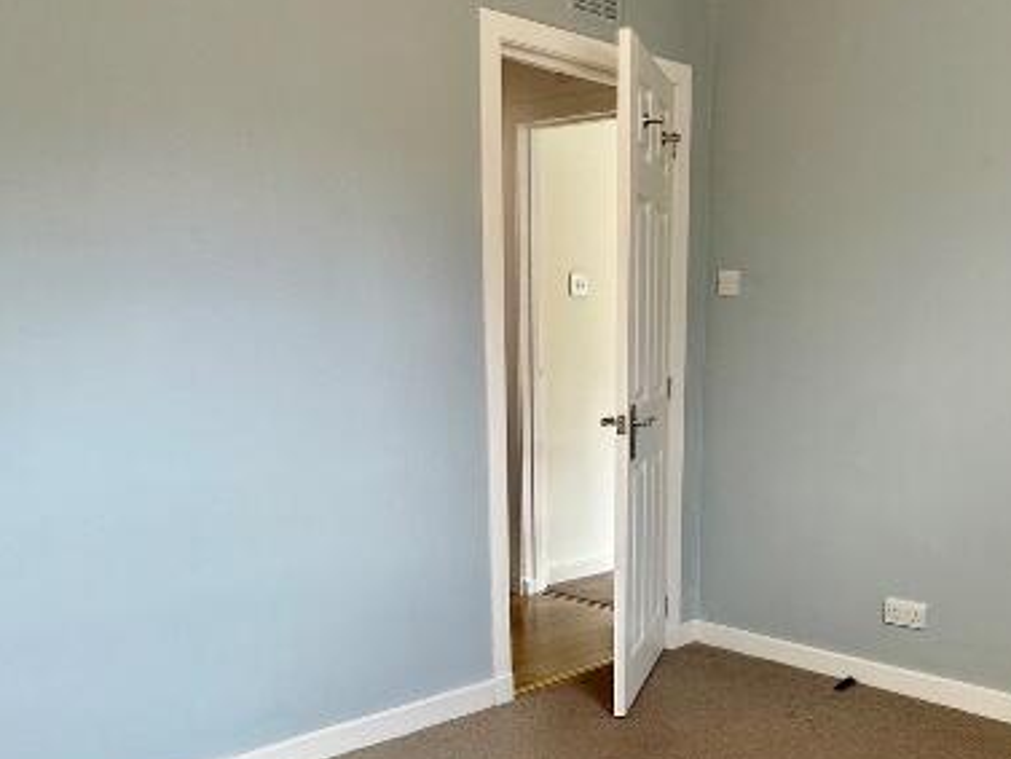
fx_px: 1110
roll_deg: -1.1
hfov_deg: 48.3
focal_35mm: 38
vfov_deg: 36.7
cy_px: 579
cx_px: 662
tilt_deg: -13.0
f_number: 2.2
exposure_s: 1/100
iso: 64
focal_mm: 2.22
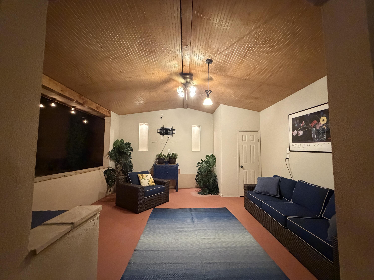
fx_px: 151
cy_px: 140
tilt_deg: +4.8
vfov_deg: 85.7
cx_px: 187
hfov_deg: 102.1
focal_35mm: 14
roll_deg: +0.2
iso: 1000
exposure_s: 1/60
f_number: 2.2
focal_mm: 2.22
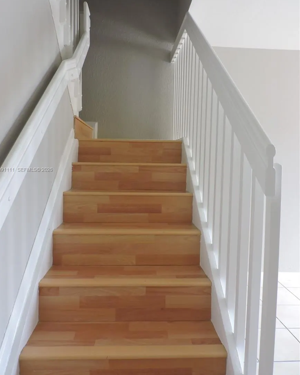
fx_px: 289
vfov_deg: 65.9
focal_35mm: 26
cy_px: 170
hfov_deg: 54.9
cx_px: 144
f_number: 3
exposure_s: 1/30
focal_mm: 4.3
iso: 320
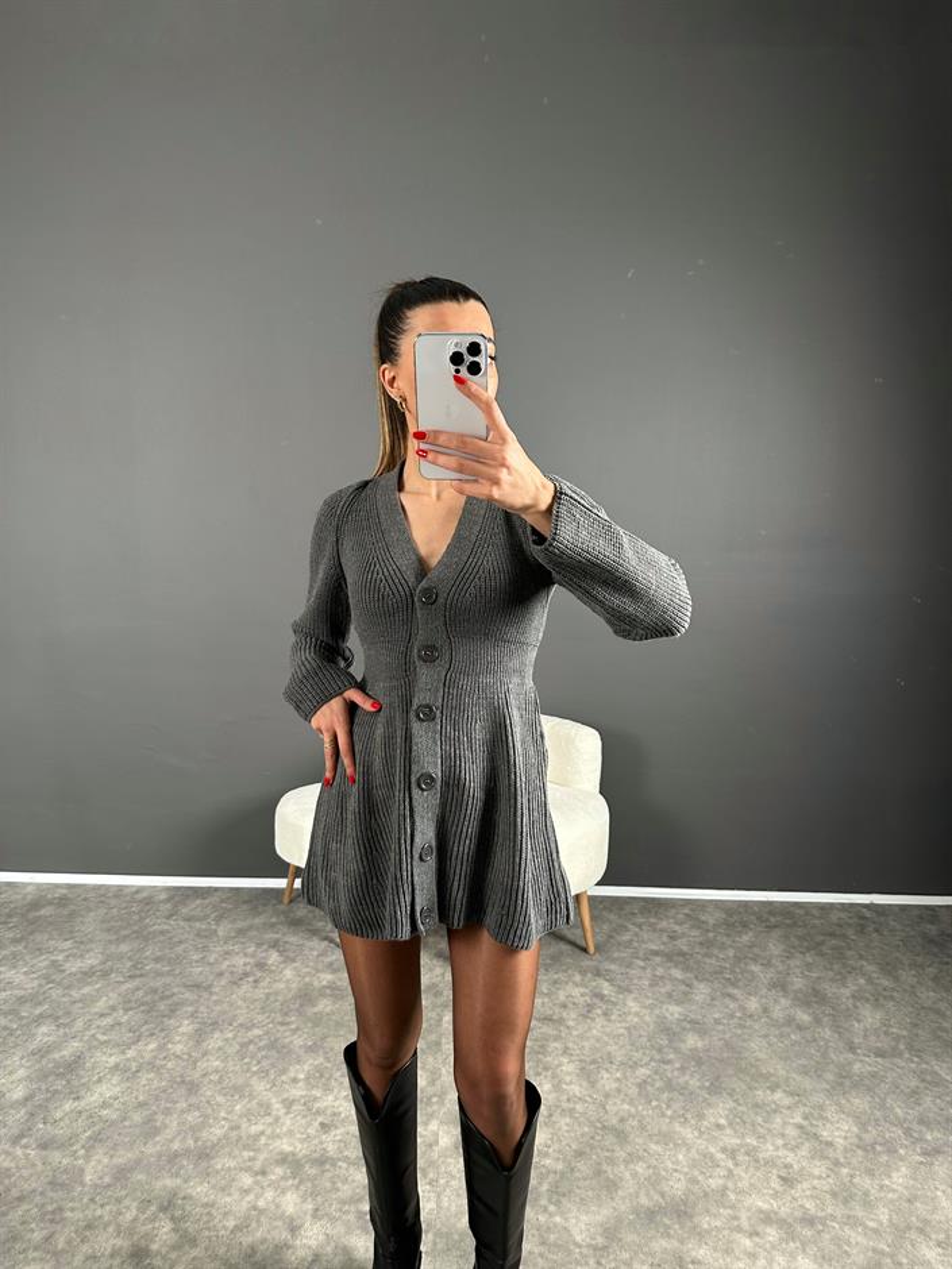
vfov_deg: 71.6
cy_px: 634
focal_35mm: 24
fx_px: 880
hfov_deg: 56.8
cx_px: 476
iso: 200
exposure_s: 1/121
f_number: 1.78
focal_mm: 6.86
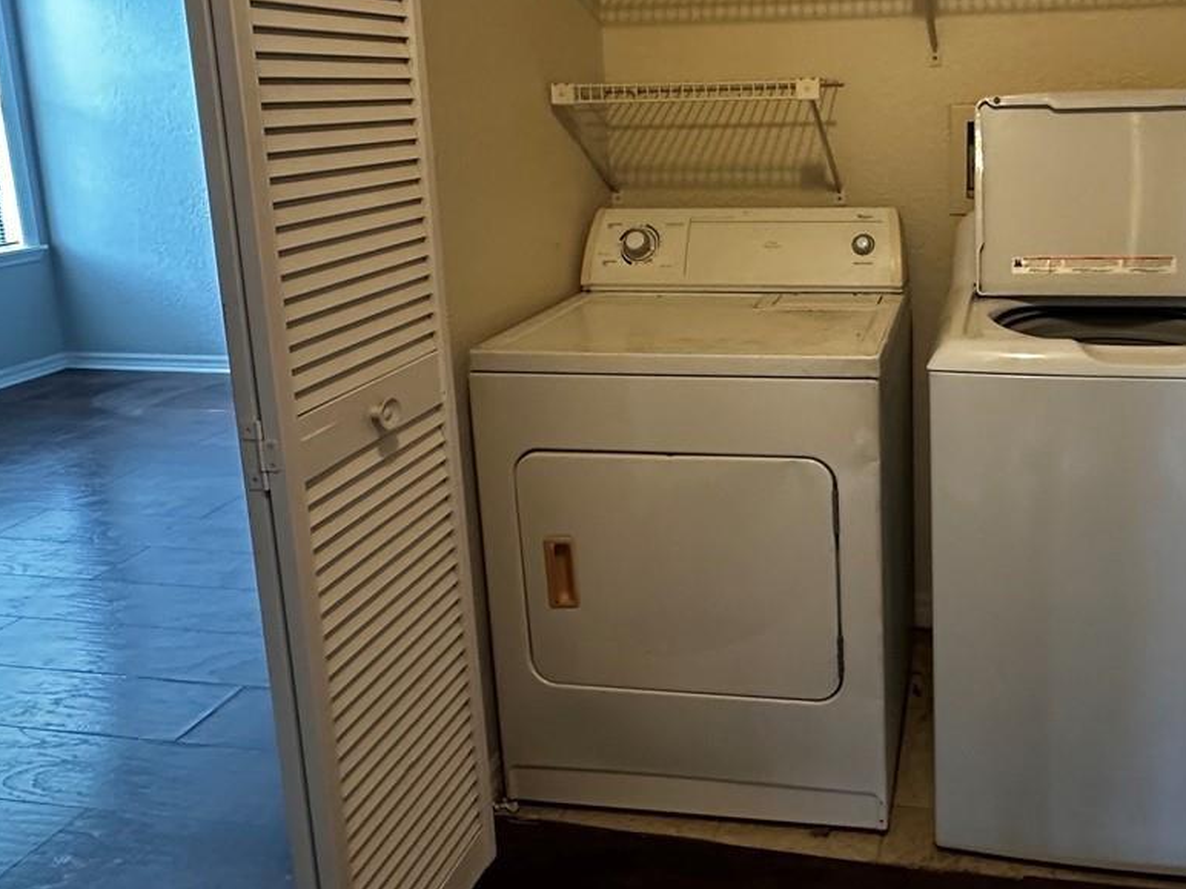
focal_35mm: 29
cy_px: 243
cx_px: 851
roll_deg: +0.9
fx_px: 994
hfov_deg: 59.2
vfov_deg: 46.8
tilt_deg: -8.7
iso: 400
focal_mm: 2.22
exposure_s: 1/60
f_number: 2.2
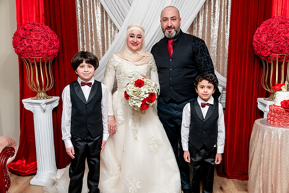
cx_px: 144
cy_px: 96
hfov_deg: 65.5
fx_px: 225
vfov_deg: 46.4
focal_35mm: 28
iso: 1600
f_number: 2.8
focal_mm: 28
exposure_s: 1/160
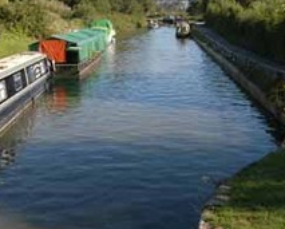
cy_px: 58
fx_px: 490
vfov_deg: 26.0
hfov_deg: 32.4
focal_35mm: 58
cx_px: 123
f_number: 5.6
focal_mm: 22
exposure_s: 1/640
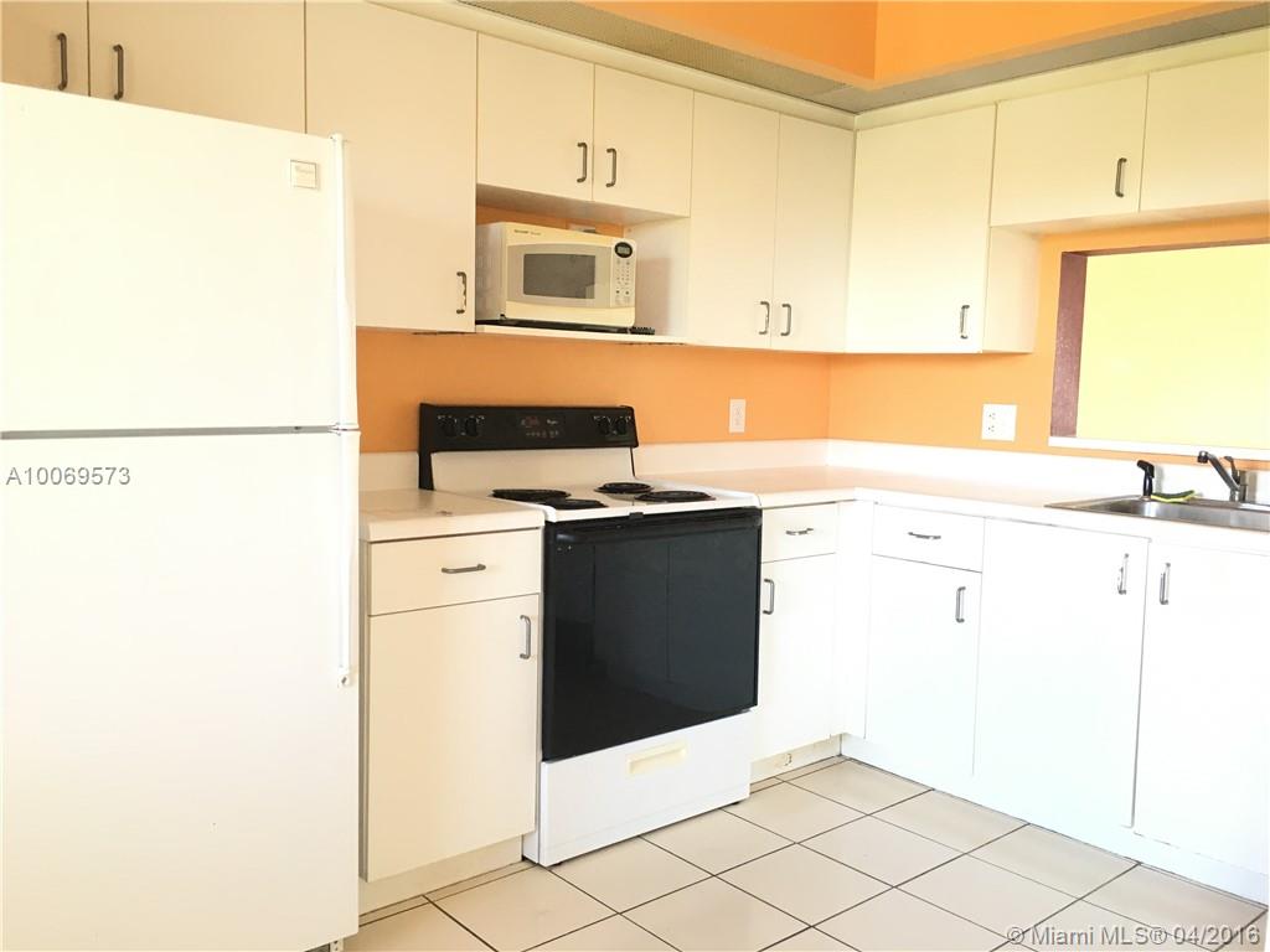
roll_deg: -0.5
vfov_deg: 48.2
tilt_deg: -5.8
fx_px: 1064
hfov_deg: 61.7
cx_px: 635
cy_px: 476
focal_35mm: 29
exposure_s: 1/30
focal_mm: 4.15
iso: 80
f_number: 2.2
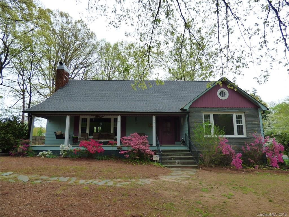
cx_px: 144
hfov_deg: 81.7
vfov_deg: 66.0
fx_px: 167
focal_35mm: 20
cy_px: 108
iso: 200
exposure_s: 1/640
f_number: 2.8
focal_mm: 3.58
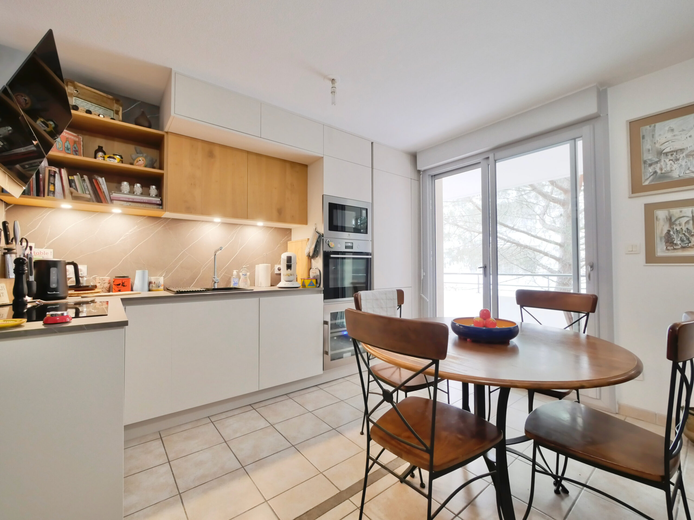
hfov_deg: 102.1
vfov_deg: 85.7
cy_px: 260
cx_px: 347
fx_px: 281
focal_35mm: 14
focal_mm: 7
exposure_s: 1/60
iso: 2500
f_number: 4
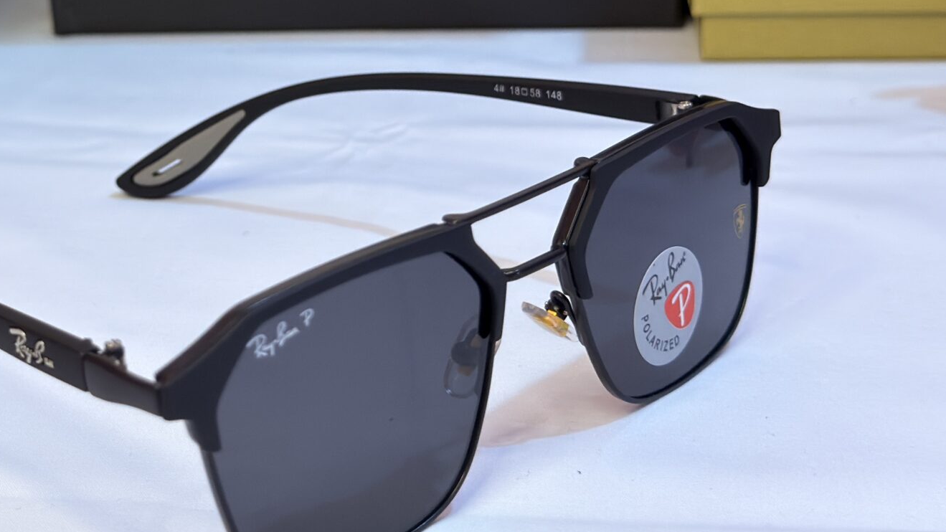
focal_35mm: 74
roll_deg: +3.6
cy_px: 90
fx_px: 1856
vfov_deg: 16.2
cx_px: 245
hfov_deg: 28.2
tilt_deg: -16.4
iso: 200
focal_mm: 6.76
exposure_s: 1/54
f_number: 1.78
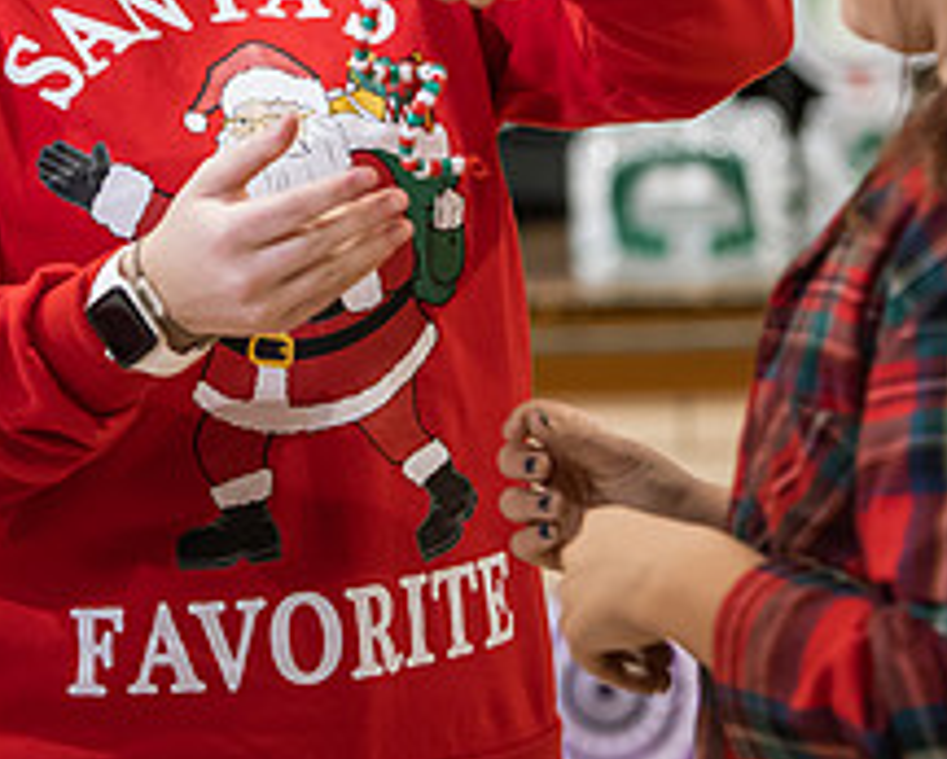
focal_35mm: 247
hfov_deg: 7.8
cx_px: 316
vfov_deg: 6.3
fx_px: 6926
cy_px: 29
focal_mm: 98
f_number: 3.2
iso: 1250
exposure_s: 1/200
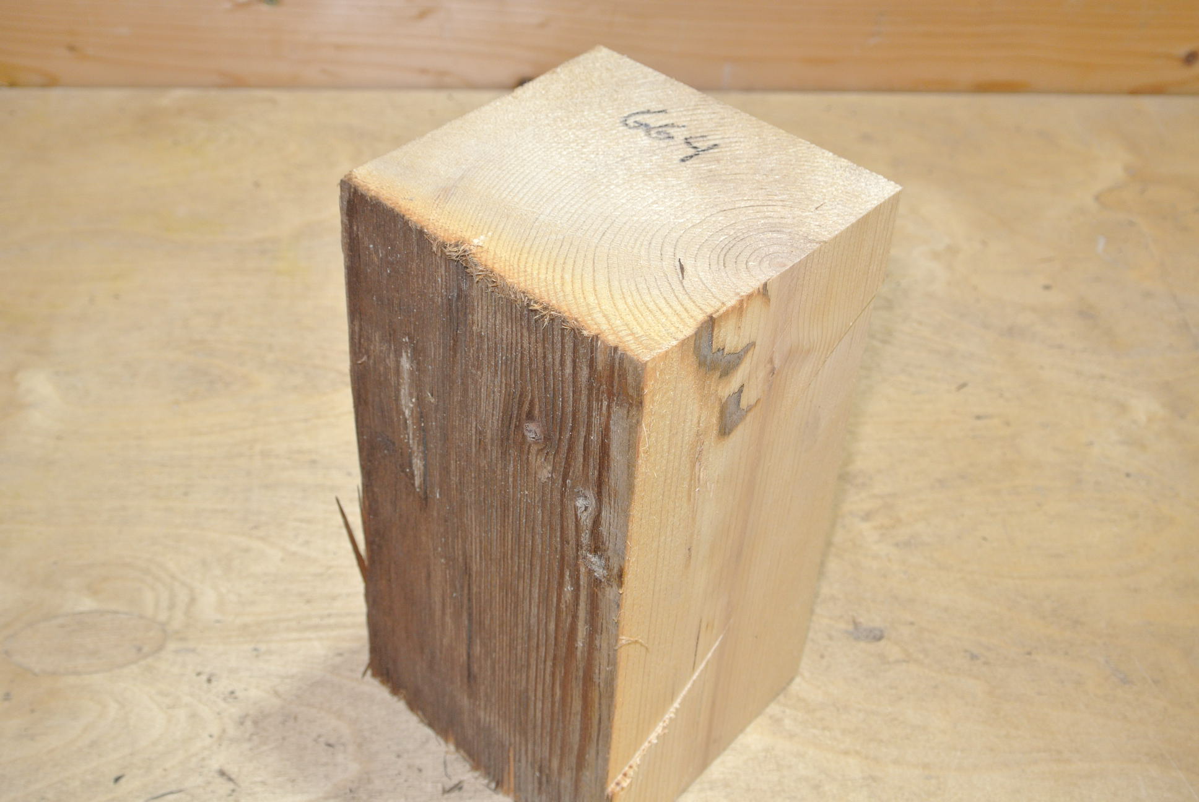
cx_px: 600
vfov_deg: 26.6
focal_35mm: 51
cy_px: 401
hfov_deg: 38.8
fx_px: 1701
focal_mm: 18.9
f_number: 4.8
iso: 250
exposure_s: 1/60
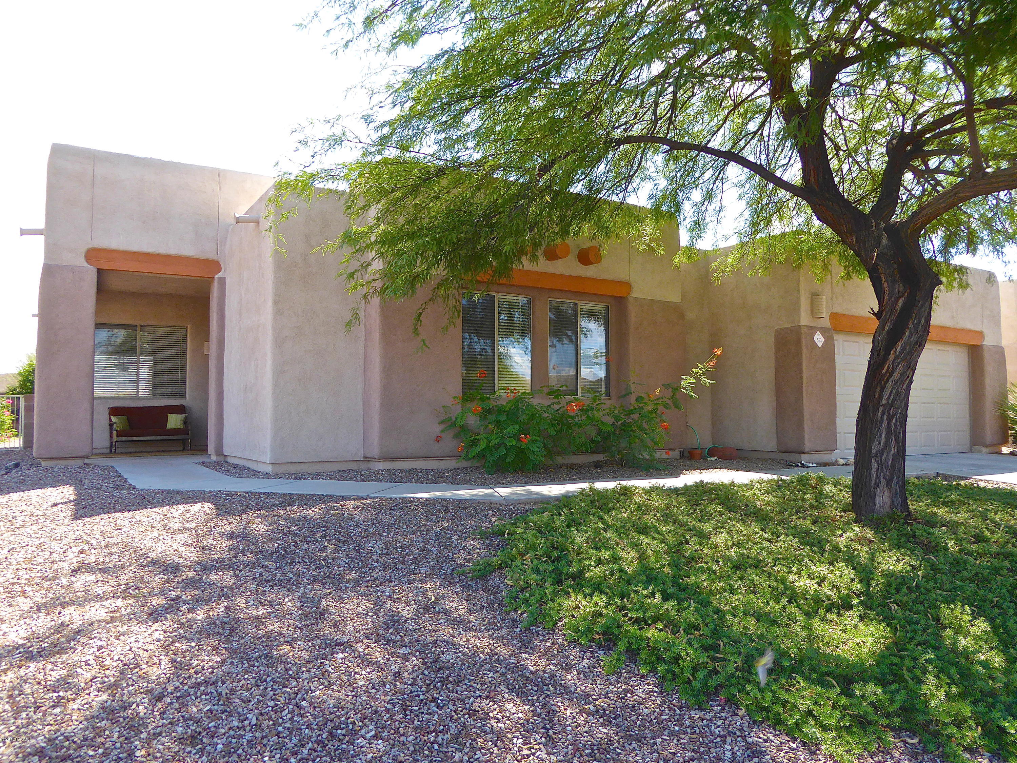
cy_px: 382
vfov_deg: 54.9
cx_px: 508
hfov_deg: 69.4
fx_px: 734
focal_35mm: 25
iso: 100
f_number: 3.3
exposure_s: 1/250
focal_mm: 4.3
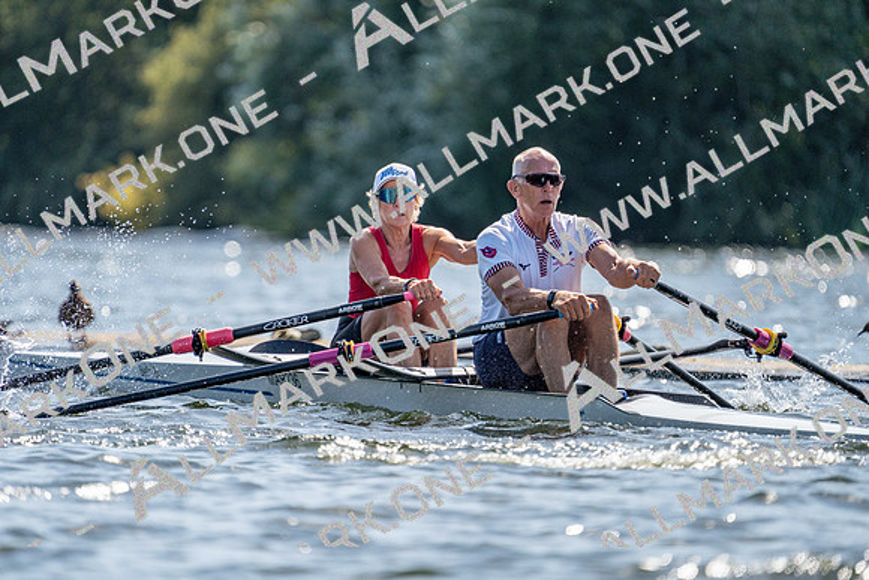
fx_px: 14486
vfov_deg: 2.3
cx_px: 434
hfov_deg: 3.4
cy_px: 290
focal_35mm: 600
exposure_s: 1/2000
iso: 400
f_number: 6.3
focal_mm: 600
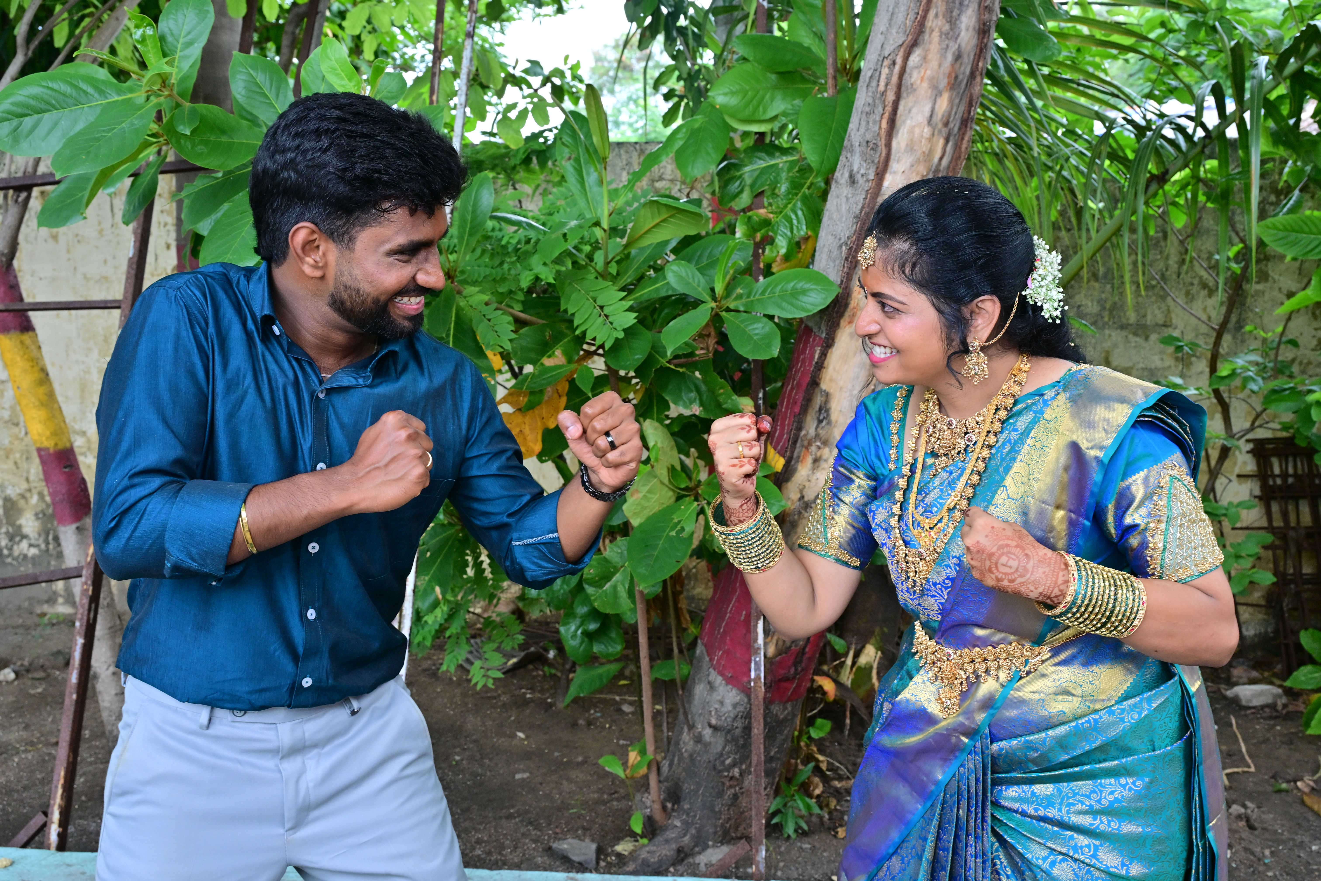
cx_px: 660
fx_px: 1358
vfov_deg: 35.9
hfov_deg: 51.9
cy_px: 440
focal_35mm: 37
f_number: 9
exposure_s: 1/125
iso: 500
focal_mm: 37
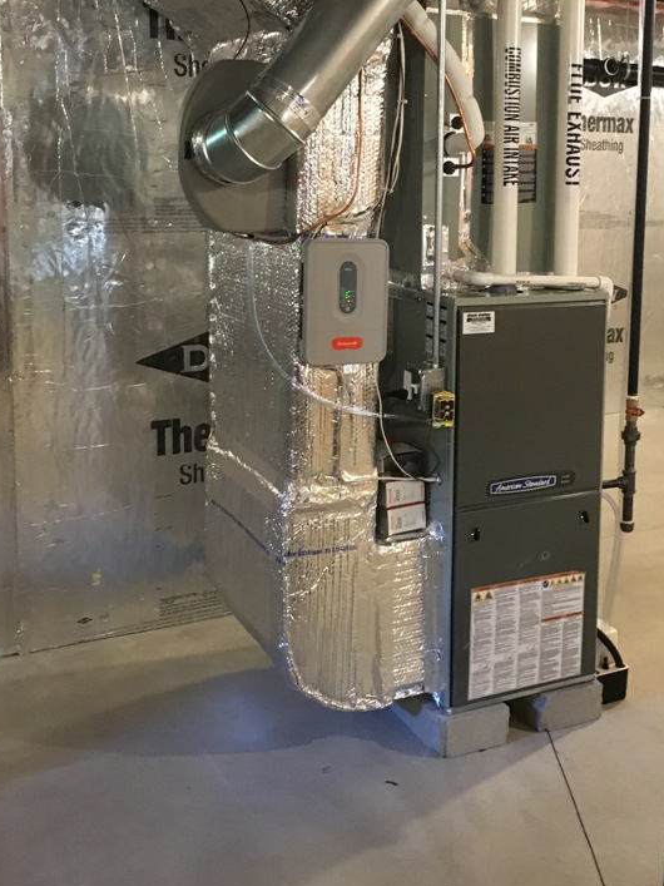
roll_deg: -2.1
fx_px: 1075
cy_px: 311
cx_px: 445
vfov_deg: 44.3
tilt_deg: -6.8
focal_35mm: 42
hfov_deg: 34.0
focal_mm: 4.15
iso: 250
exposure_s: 1/15
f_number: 2.2
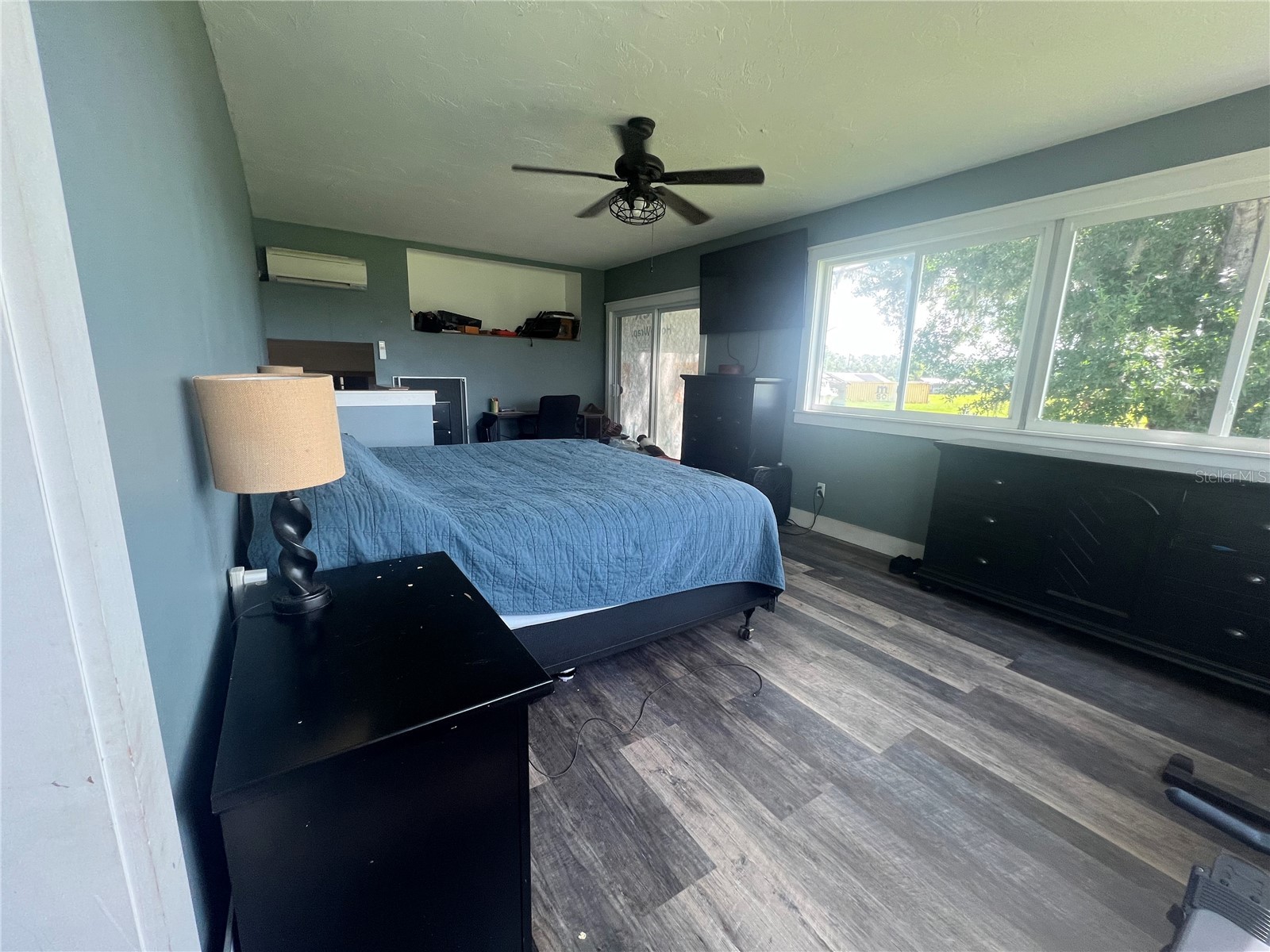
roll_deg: -1.2
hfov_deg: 106.2
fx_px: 477
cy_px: 476
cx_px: 635
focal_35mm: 13
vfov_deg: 89.9
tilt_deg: -12.8
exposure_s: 1/120
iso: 125
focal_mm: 1.57
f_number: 1.8
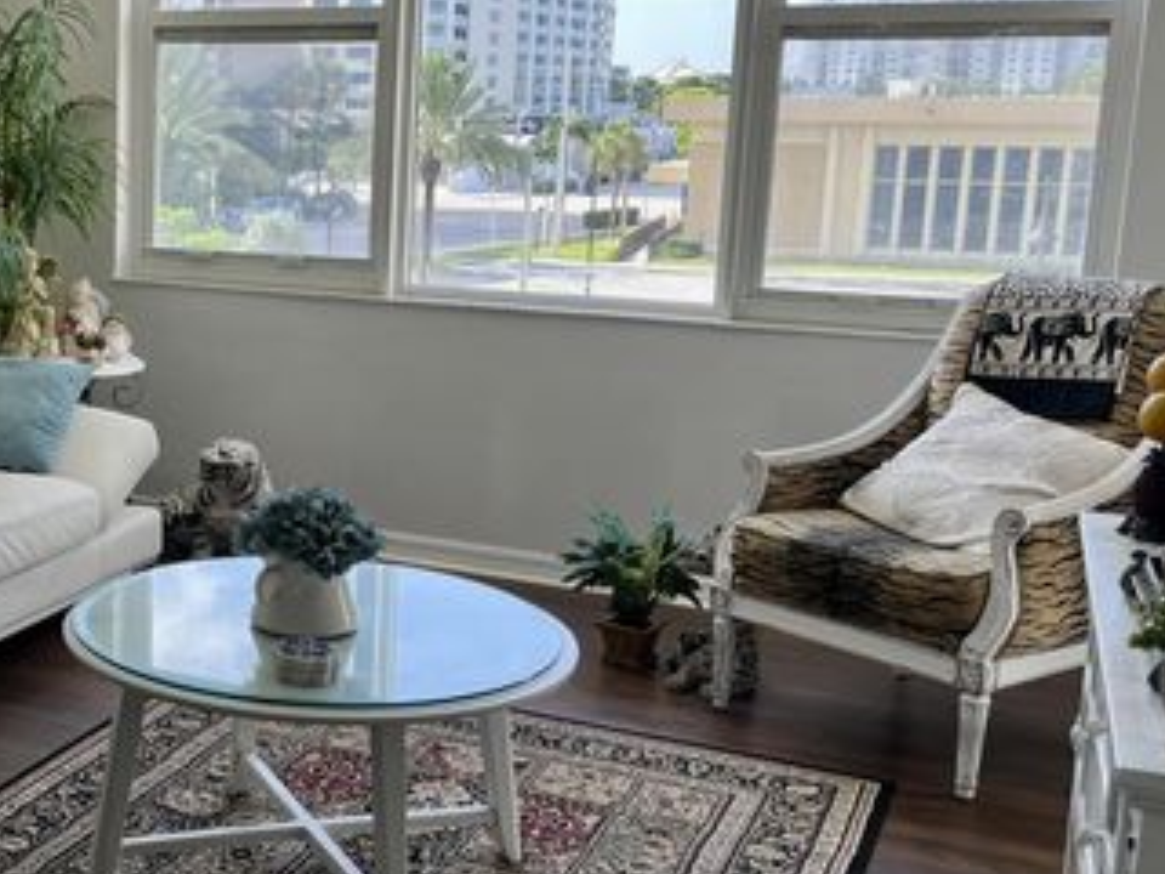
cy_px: 430
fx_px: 1750
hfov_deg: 34.5
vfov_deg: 28.0
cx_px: 95
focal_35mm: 52
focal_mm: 5.1
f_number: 1.6
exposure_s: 1/184
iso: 40
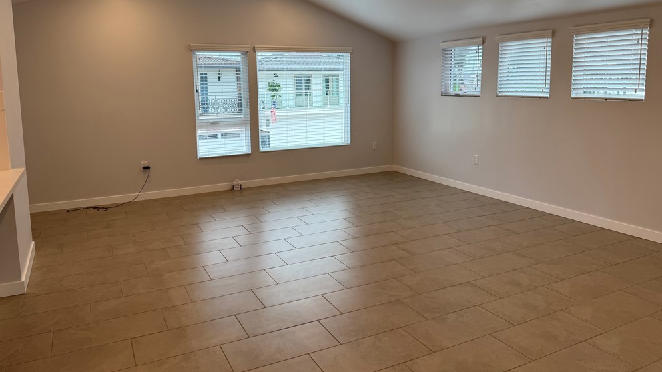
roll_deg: +0.7
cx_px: 327
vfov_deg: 42.5
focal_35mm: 27
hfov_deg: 69.9
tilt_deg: -6.5
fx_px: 474
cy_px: 137
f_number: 1.78
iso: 80
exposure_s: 1/124
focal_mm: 6.76
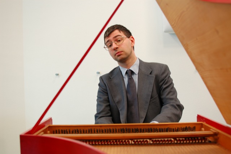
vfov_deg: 25.7
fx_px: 336
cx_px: 116
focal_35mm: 52
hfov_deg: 37.9
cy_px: 77
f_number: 2.8
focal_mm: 35
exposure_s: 1/30
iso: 400
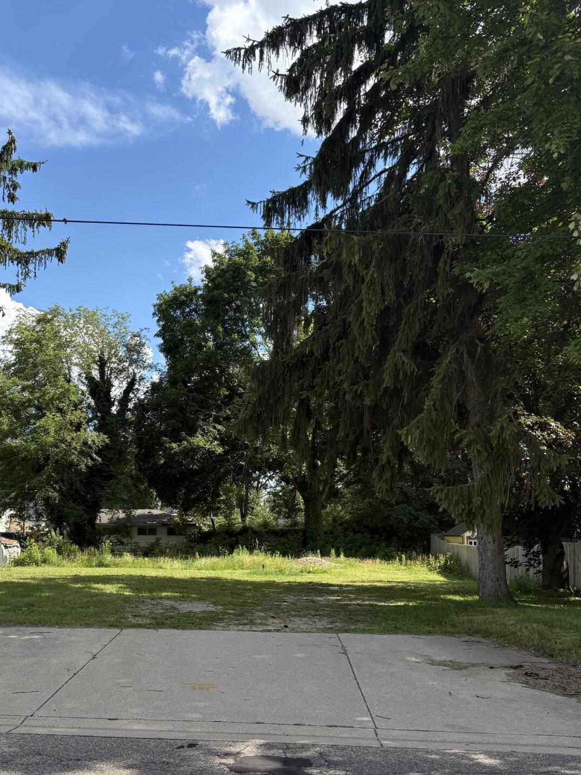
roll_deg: -0.6
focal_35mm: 36
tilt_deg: +2.9
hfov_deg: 39.6
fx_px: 806
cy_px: 493
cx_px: 245
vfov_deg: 50.7
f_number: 1.6
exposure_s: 1/2012
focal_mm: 5.96
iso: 50
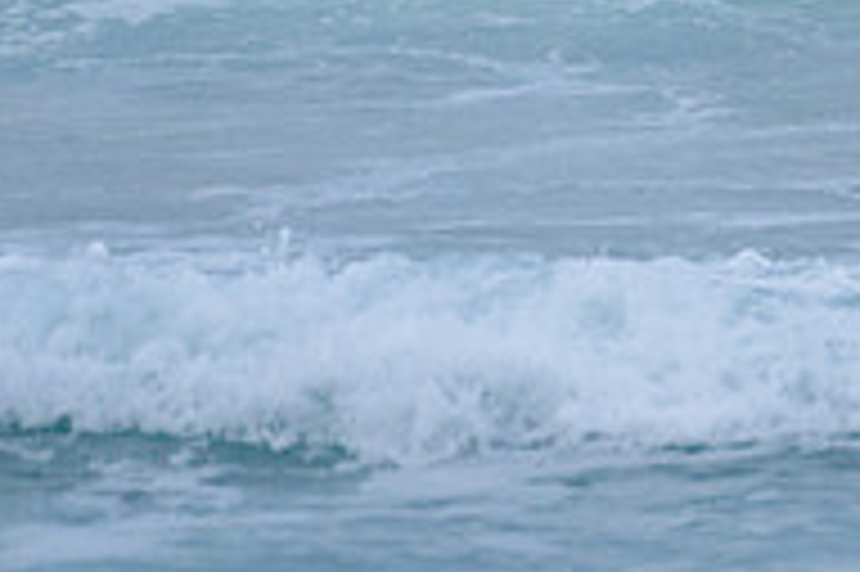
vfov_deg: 0.7
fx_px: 44490
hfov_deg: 1.1
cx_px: 1269
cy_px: -372
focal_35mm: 1864
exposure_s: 1/2000
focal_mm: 500
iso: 2500
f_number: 5.6
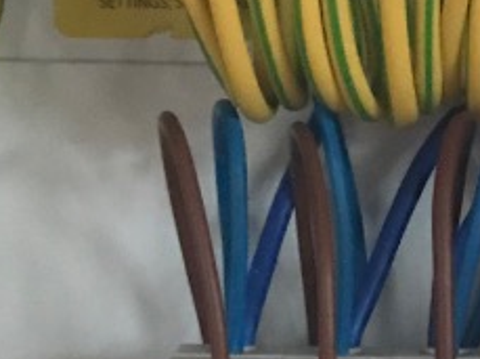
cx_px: 599
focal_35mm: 147
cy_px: 428
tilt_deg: -10.6
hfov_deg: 13.1
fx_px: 2035
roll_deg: -1.6
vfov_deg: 9.9
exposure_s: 1/5
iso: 80
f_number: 1.8
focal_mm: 3.99
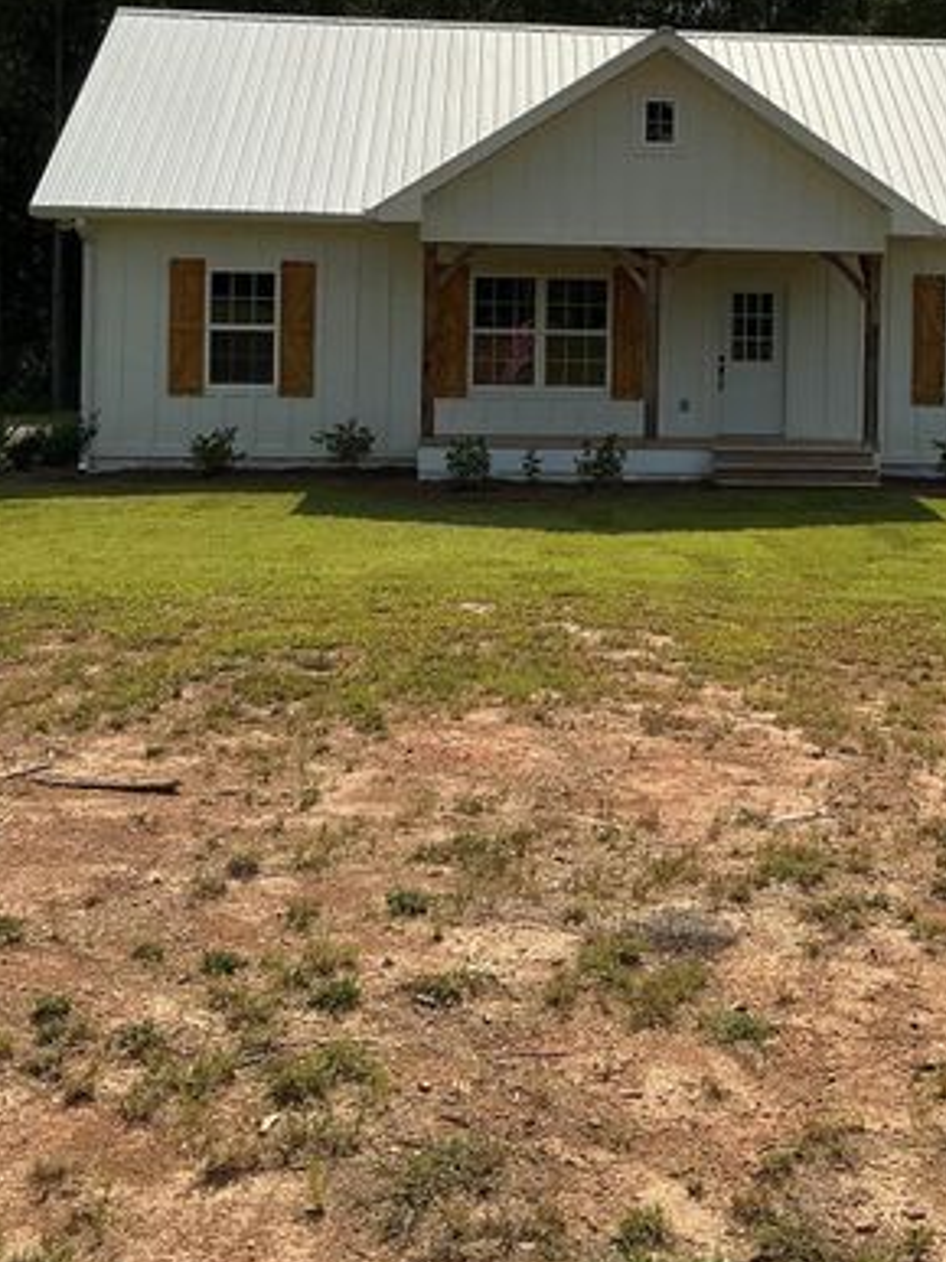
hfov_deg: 28.8
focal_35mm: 50
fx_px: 1823
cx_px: 682
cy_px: 311
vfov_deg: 37.2
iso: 25
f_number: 1.8
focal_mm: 3
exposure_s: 1/4405
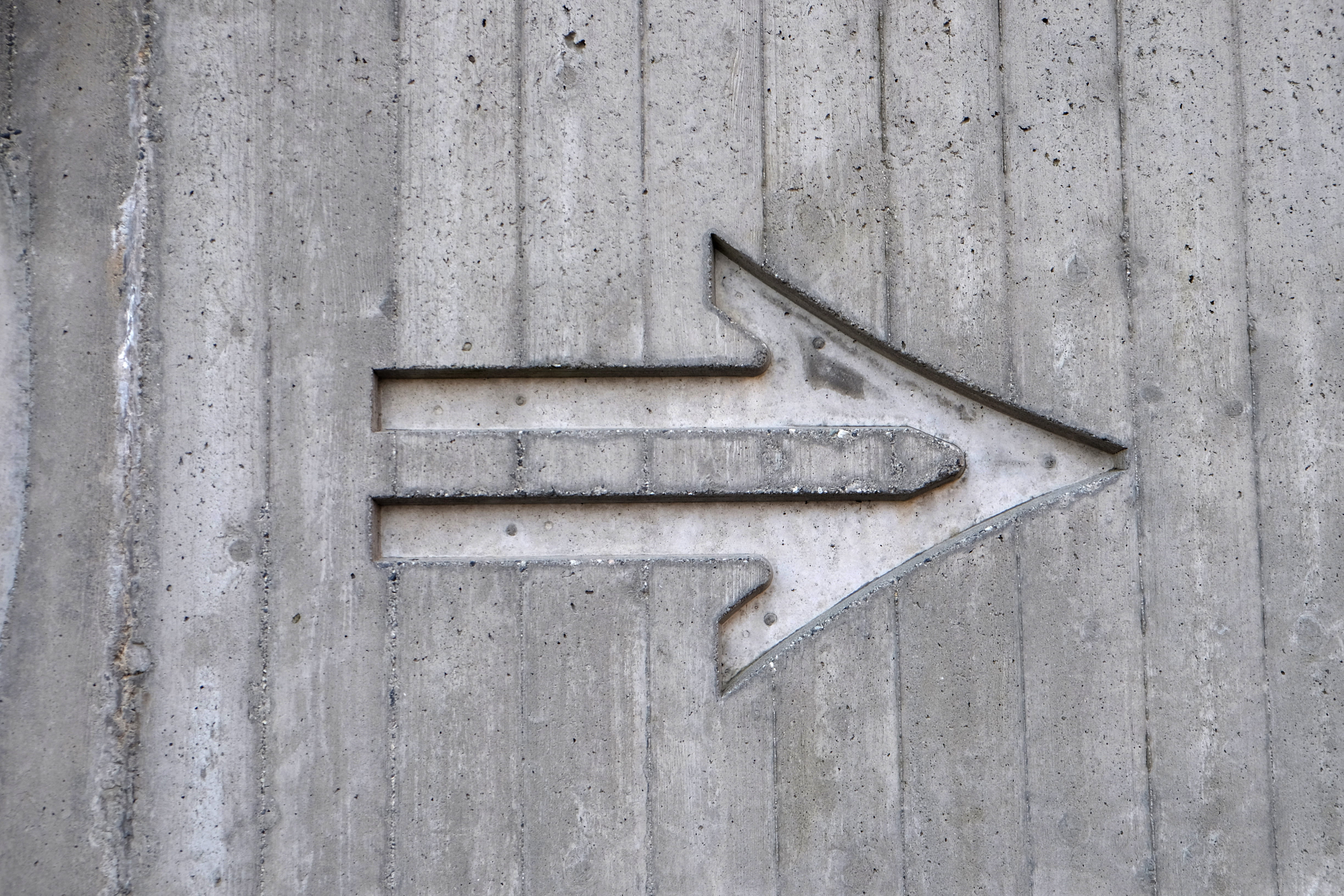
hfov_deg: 43.6
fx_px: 1680
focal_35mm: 45
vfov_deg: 29.9
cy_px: 448
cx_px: 672
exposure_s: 1/120
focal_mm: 30.2
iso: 200
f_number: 3.6
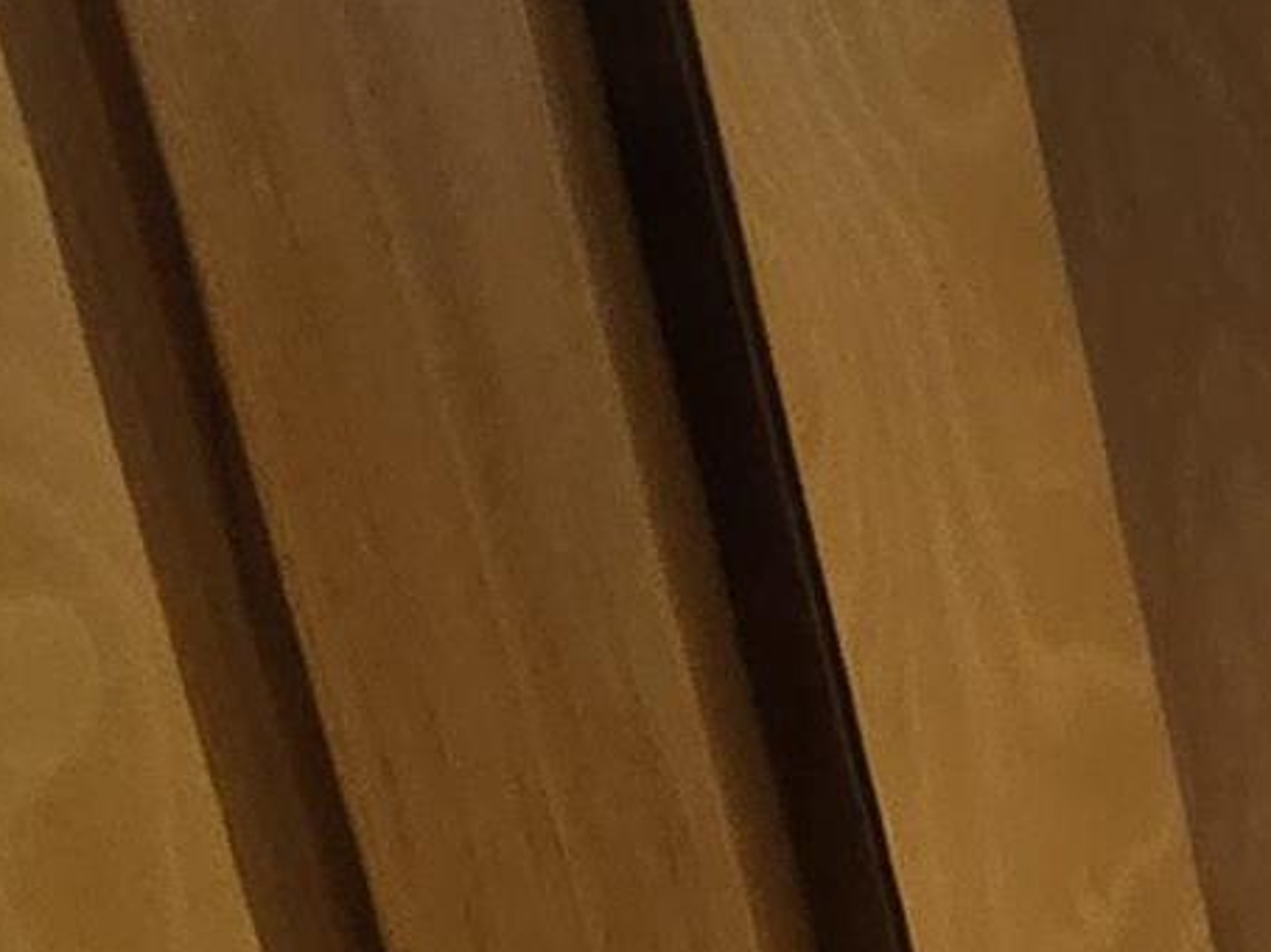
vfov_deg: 16.7
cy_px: 216
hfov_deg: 11.4
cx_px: 3838
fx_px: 3229
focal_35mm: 88
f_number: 2.2
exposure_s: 1/719
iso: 125
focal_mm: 2.2
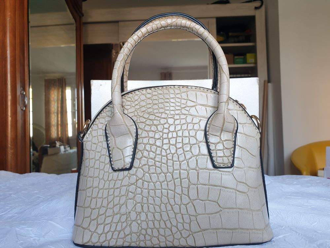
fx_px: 248
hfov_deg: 67.3
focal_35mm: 26
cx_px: 165
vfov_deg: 53.1
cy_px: 124
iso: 125
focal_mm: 4.3
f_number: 2.4
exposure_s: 1/50
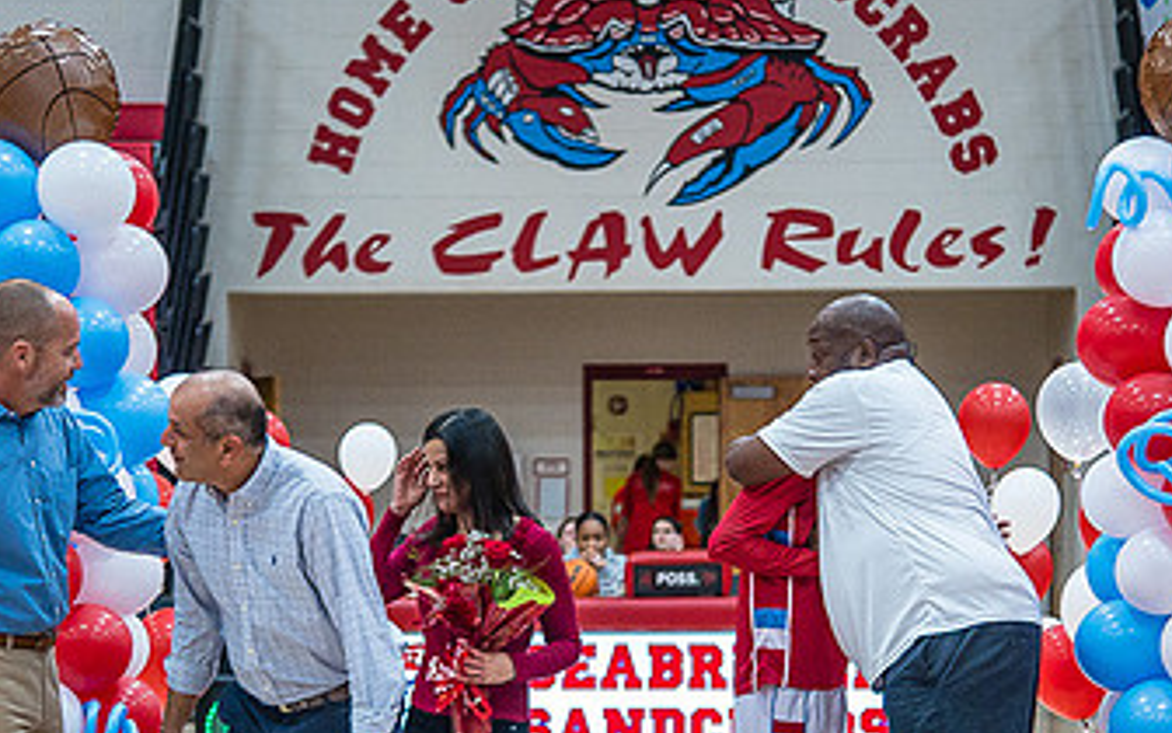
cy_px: 649
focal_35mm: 132
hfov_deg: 15.8
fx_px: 4216
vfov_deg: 9.9
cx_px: 562
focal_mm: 75
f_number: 4
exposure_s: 1/320
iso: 2000
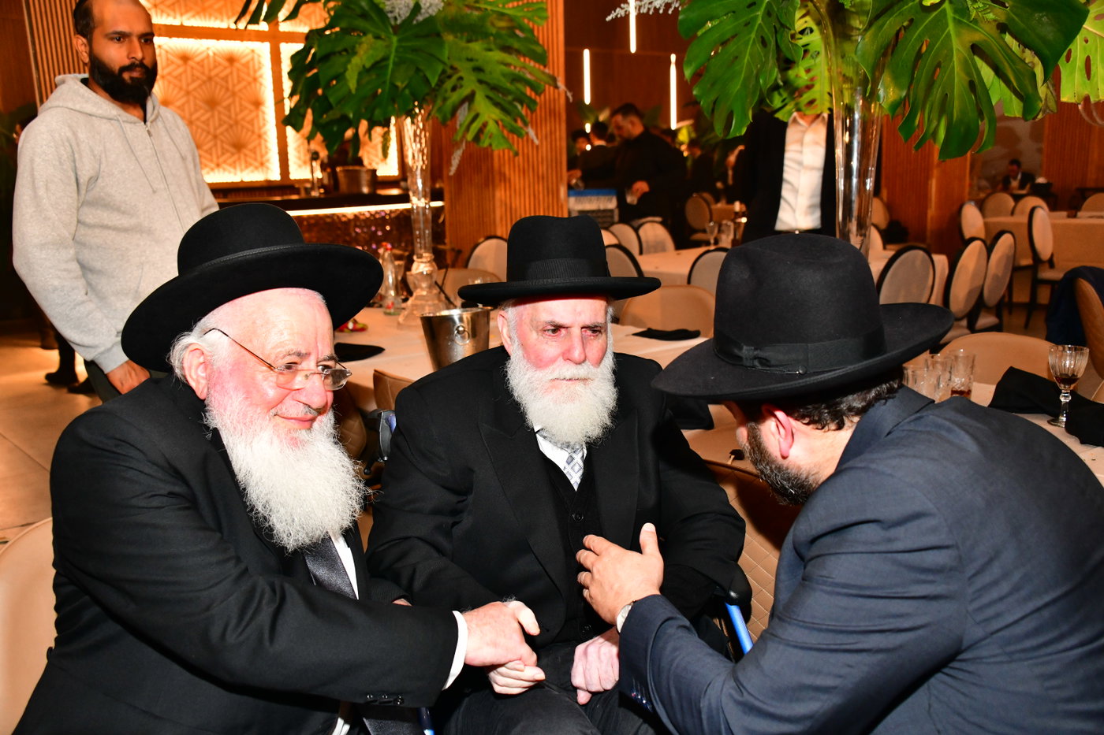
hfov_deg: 55.8
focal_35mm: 34
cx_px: 552
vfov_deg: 38.9
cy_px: 368
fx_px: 1042
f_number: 5.6
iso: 1600
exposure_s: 1/160
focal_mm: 34
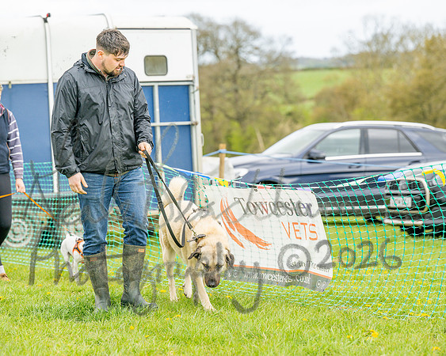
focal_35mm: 135
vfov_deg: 11.4
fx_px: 1783
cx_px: 225
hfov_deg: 14.3
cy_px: 178
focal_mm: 120
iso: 400
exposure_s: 1/1600
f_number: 4
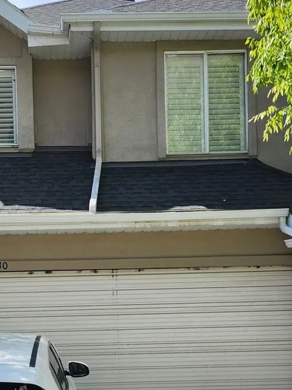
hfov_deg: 25.3
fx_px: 641
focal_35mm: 57
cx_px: 69
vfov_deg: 32.9
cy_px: 307
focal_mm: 5.54
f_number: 1.8
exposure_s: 1/1157
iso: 25
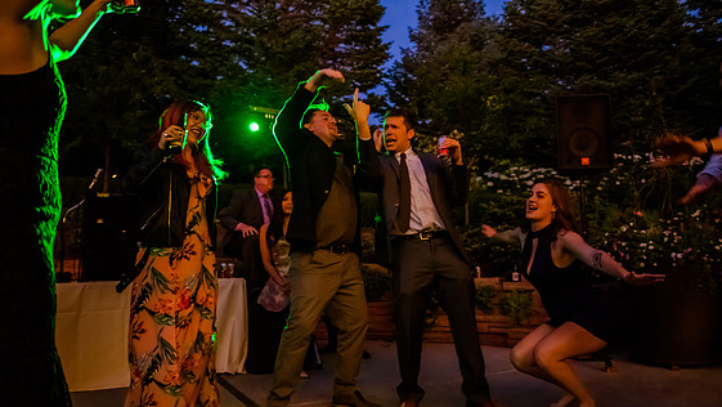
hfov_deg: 71.9
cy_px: 221
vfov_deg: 44.4
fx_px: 498
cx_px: 368
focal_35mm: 26
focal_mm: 24
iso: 8000
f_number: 2.8
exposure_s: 1/80
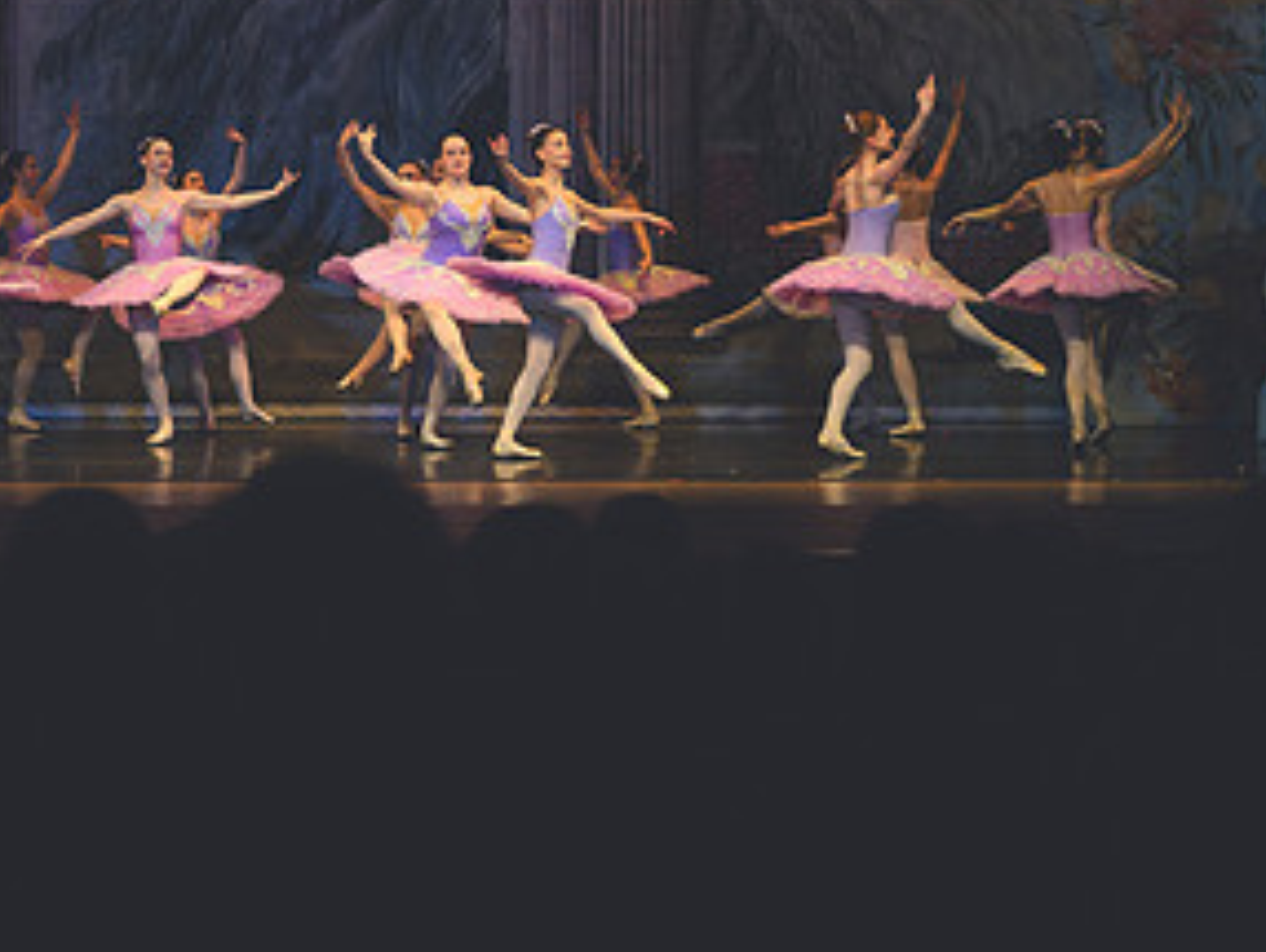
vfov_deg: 9.5
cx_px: 279
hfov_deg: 12.6
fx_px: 5710
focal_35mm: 156
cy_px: 153
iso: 720
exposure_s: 1/500
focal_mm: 80
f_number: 2.8
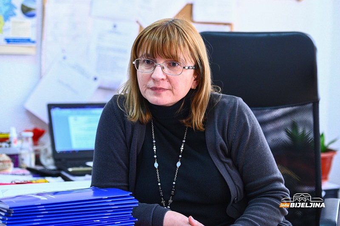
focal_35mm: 70
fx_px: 661
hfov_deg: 28.9
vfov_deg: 19.4
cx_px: 170
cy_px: 113
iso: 3200
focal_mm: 70
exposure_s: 1/320
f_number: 2.8
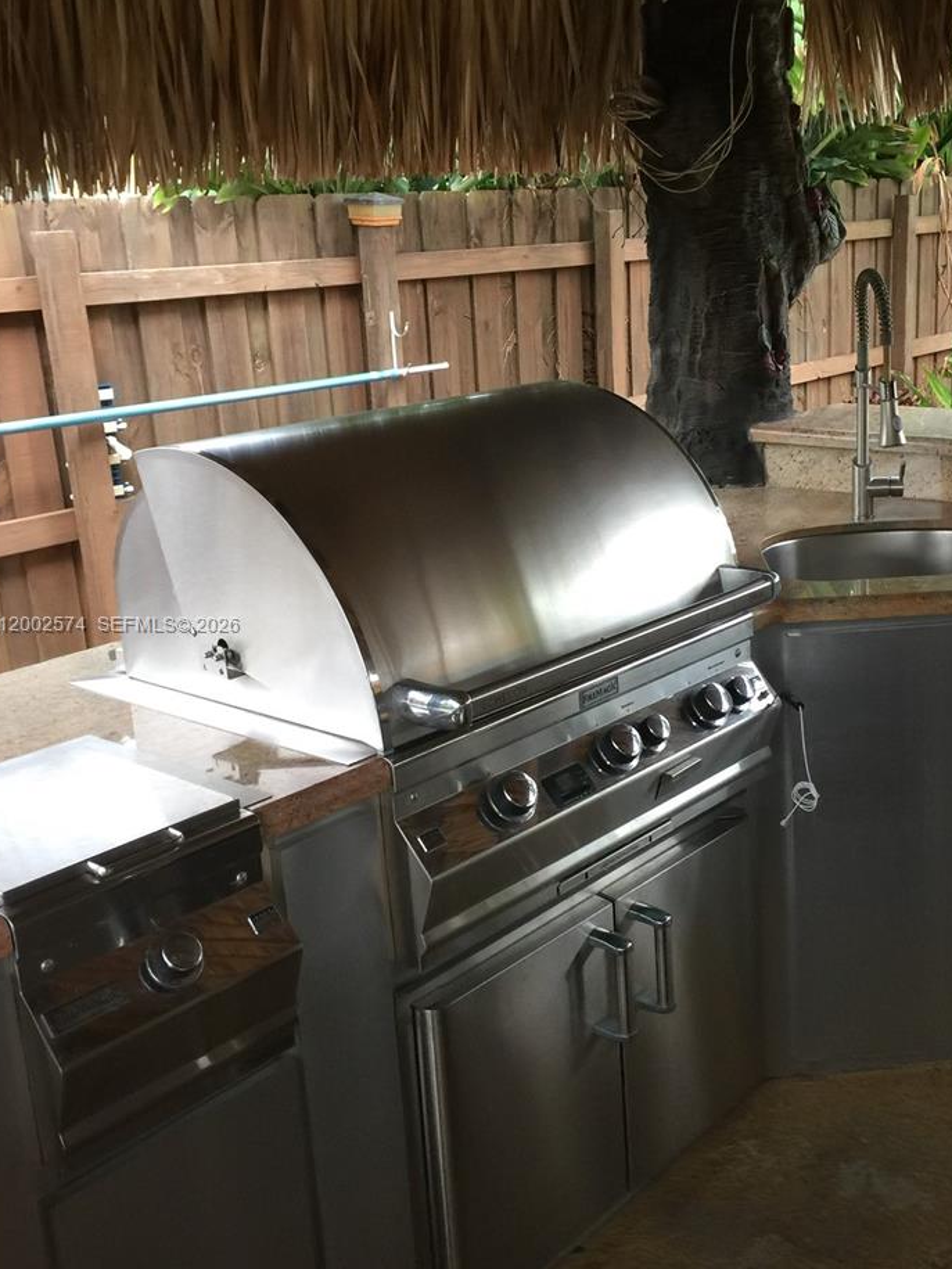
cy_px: 626
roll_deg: +1.5
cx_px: 606
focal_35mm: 38
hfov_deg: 37.5
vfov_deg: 49.0
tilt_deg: -15.5
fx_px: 1393
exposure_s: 1/15
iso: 50
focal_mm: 4.15
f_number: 2.2
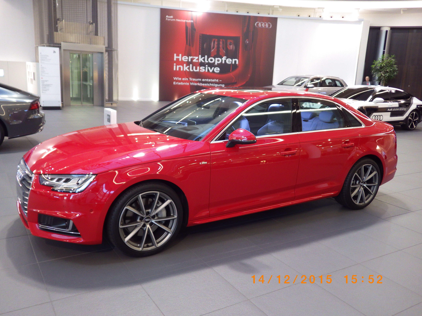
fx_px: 378
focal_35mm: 31
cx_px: 211
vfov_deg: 45.4
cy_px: 158
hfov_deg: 58.4
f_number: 2.3
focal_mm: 5.5
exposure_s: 1/15
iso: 160
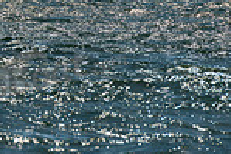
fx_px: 5256
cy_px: -135
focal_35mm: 820
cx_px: -157
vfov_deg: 1.7
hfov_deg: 2.5
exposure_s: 1/1250
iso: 280
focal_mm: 200
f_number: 10
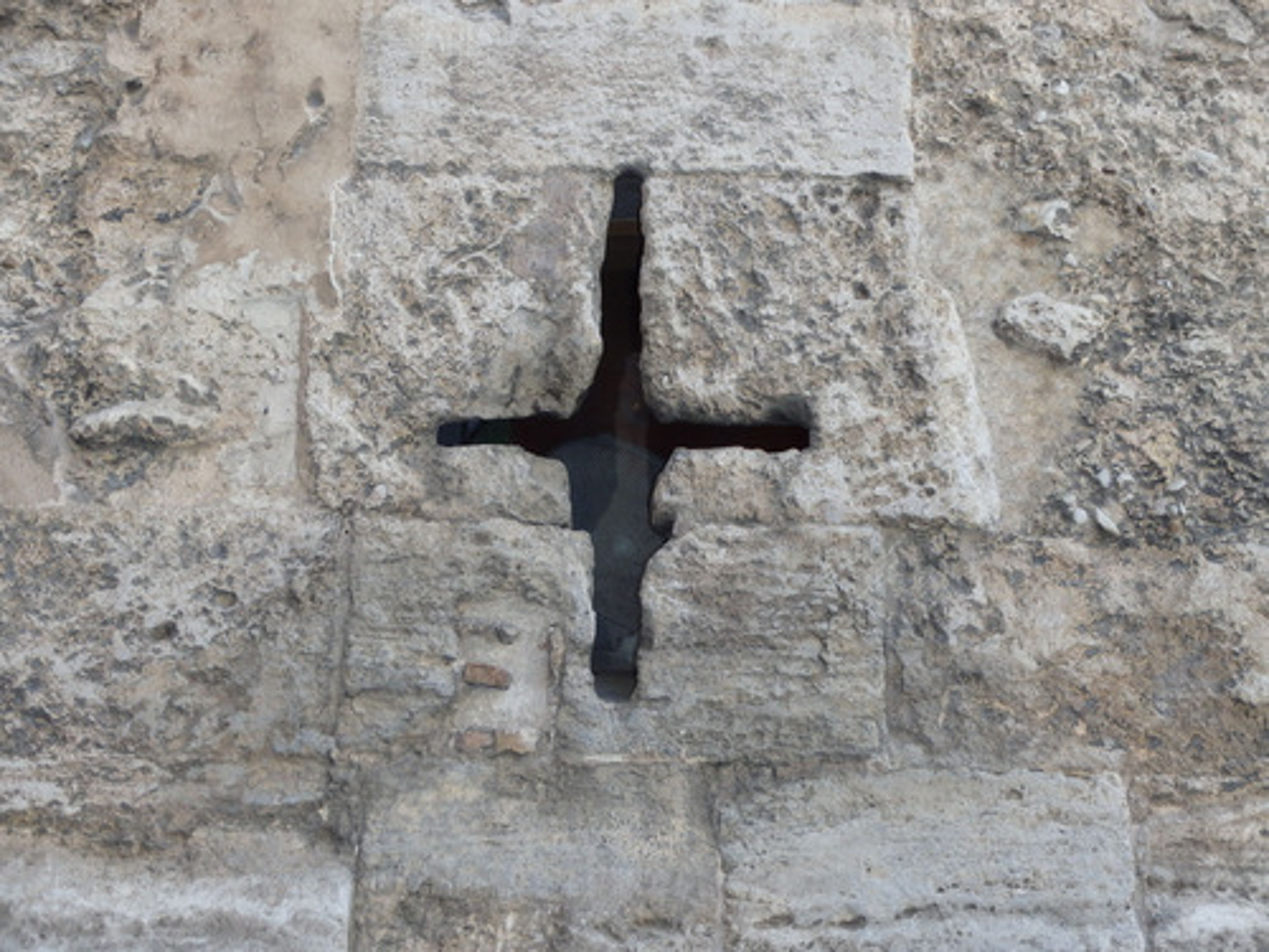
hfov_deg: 38.9
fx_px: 1796
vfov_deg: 29.7
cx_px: 634
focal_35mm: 49
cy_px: 476
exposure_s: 1/80
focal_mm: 8.8
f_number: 4.9
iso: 200
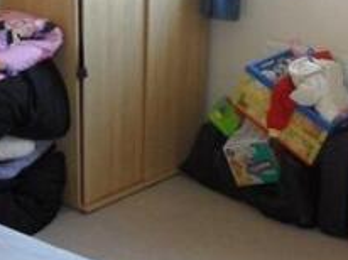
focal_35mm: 68
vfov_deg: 21.5
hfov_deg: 28.4
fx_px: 683
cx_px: 232
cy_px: 104
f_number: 3.2
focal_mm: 3.9
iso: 200
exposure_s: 1/30
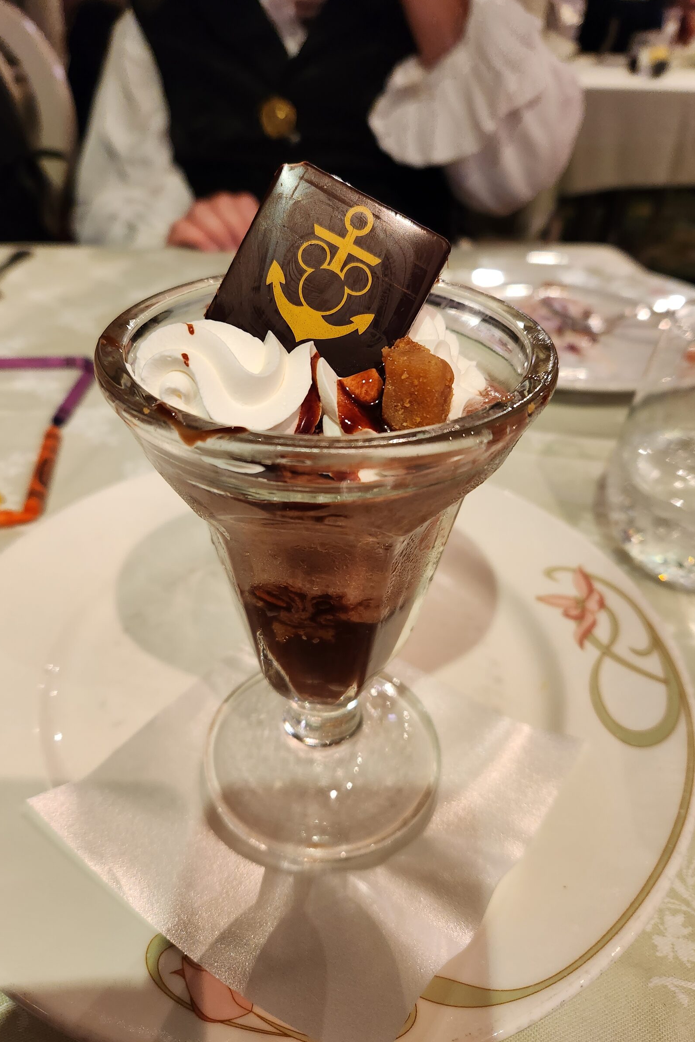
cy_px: 521
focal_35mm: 24
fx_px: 695
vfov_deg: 73.7
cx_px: 333
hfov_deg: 53.1
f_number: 1.8
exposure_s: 1/120
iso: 320
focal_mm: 5.4
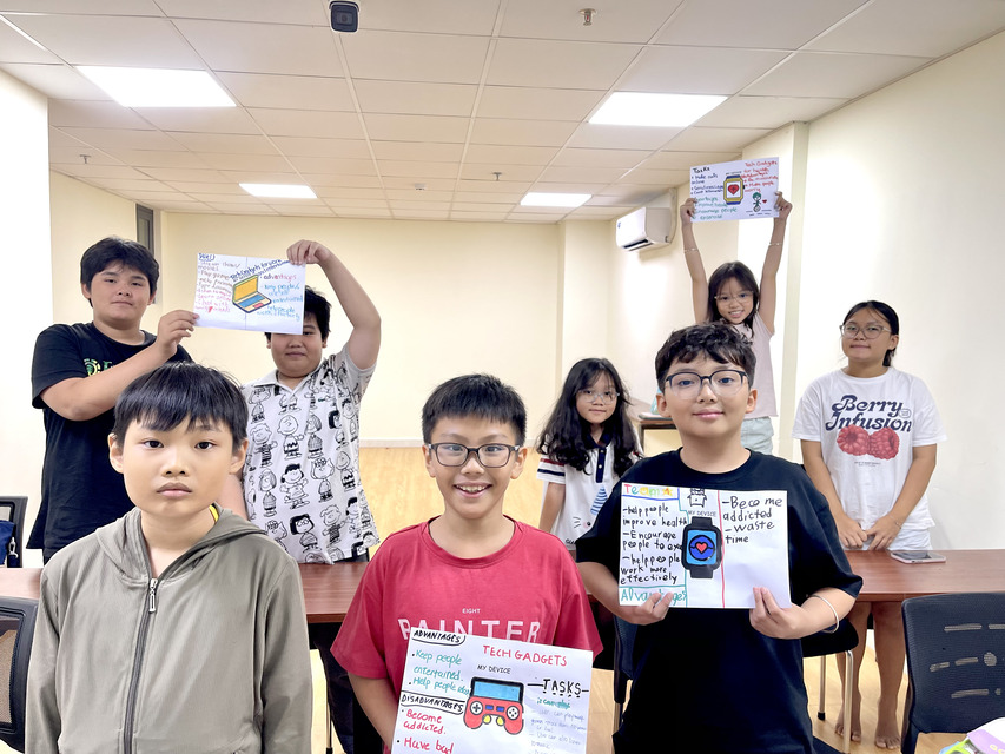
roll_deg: -1.6
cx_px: 502
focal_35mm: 25
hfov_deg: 69.4
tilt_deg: -4.8
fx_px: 726
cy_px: 377
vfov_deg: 54.9
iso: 100
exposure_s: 1/100
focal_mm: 5.1
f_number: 1.6
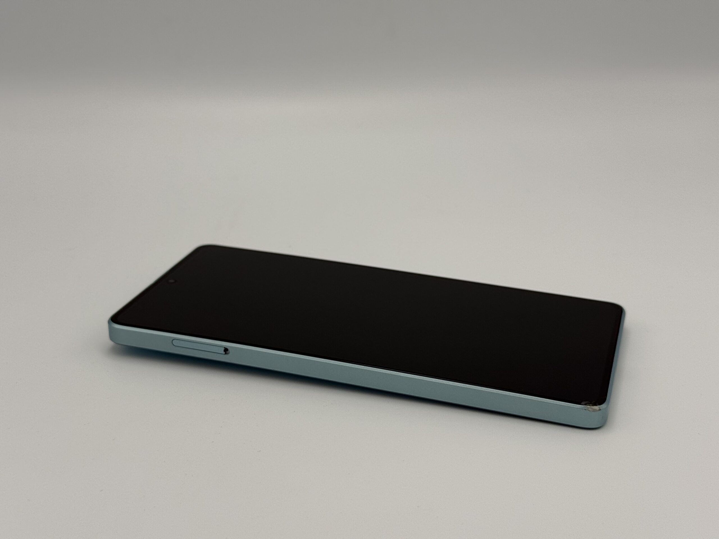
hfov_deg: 39.7
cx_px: 360
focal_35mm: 48
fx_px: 997
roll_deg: -0.1
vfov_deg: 30.3
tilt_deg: -22.2
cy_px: 270
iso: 64
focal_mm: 6.76
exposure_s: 1/1167
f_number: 1.78
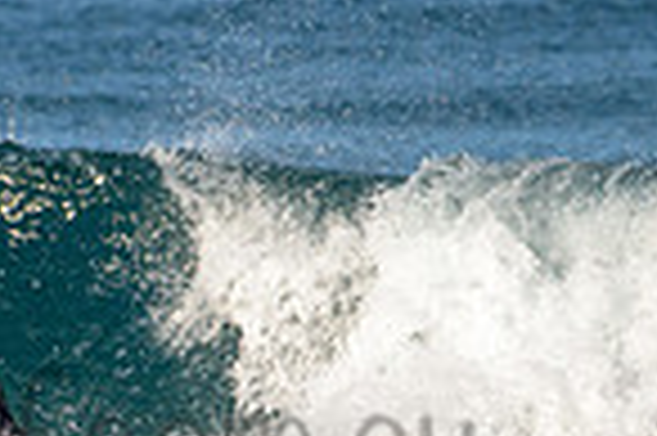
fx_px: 44389
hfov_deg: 0.8
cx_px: 36
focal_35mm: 2435
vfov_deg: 0.6
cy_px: 374
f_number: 5.6
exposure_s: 1/2000
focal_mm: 500
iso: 400
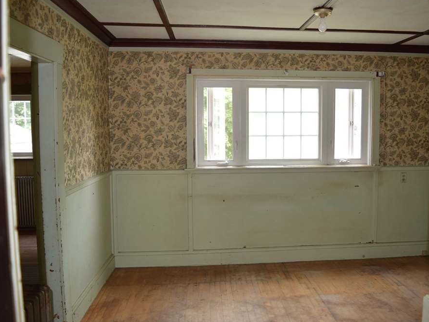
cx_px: 246
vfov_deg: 46.8
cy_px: 160
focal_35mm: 30
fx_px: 372
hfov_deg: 59.7
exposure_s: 1/60
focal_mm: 18
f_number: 3.5
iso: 450
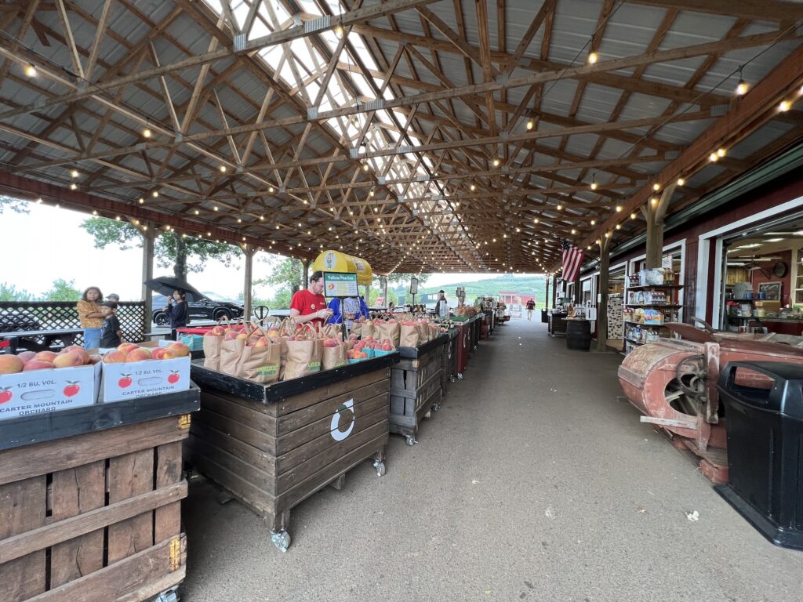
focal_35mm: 13
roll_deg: -1.8
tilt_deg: +0.6
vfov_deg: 89.9
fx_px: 302
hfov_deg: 106.2
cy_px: 301
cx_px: 402
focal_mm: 1.57
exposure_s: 1/120
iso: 80
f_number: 1.8
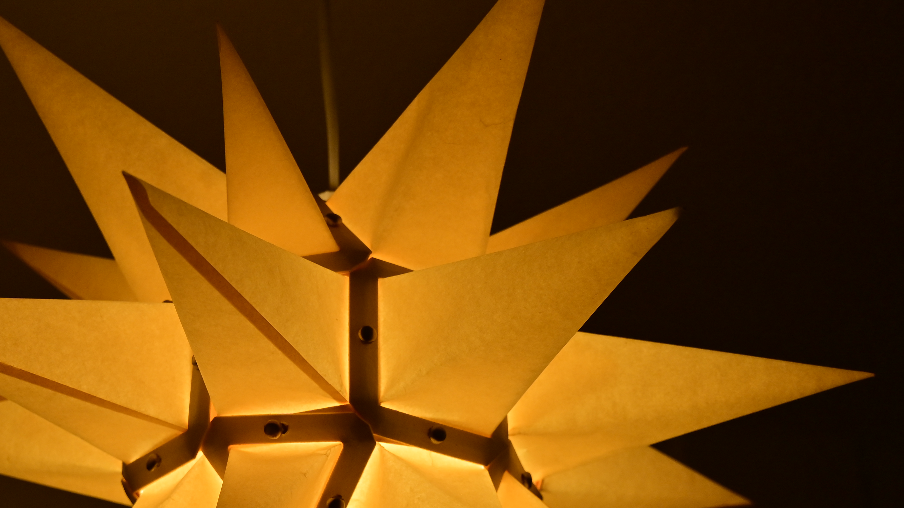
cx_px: 375
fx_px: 2157
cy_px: 469
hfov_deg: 23.6
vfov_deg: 13.3
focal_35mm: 90
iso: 400
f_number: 5.6
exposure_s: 1/125
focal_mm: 49
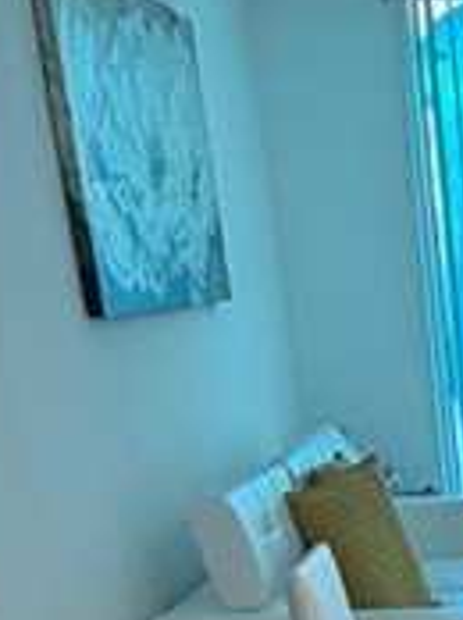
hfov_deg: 15.5
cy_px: 1080
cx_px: 744
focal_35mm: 86
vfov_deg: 18.4
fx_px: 1537
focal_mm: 2.22
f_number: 2.2
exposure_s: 1/120
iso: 160
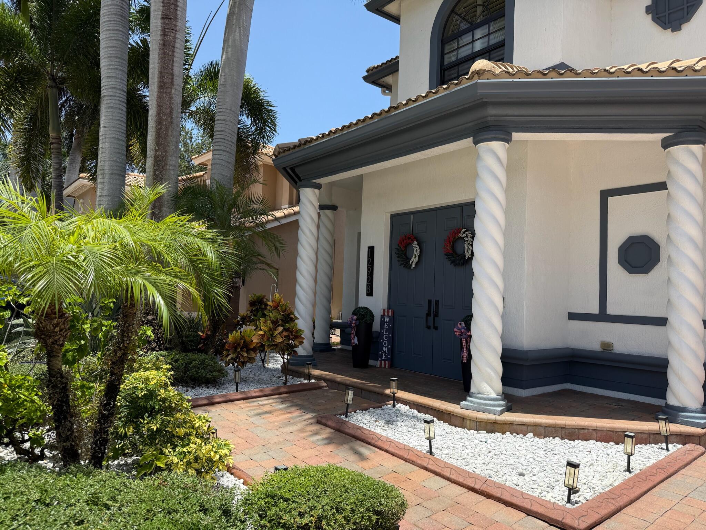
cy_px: 265
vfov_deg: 56.8
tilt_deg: +4.0
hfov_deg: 71.6
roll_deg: -2.0
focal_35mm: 24
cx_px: 353
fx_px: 489
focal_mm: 6.76
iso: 100
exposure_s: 1/3759
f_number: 1.78
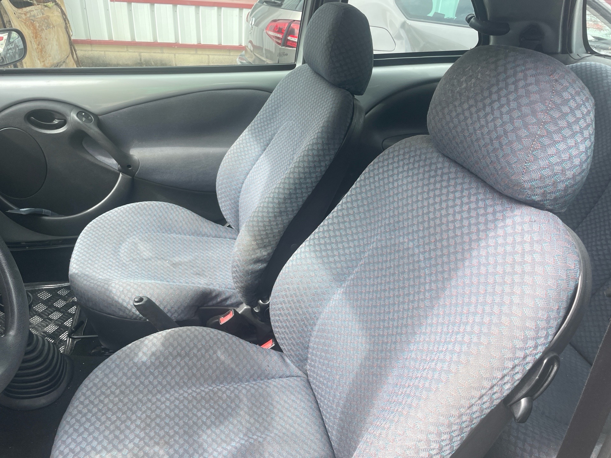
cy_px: 229
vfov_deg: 53.1
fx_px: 459
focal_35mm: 26
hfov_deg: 67.3
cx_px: 306
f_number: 1.6
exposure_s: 1/421
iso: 32
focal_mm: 4.2
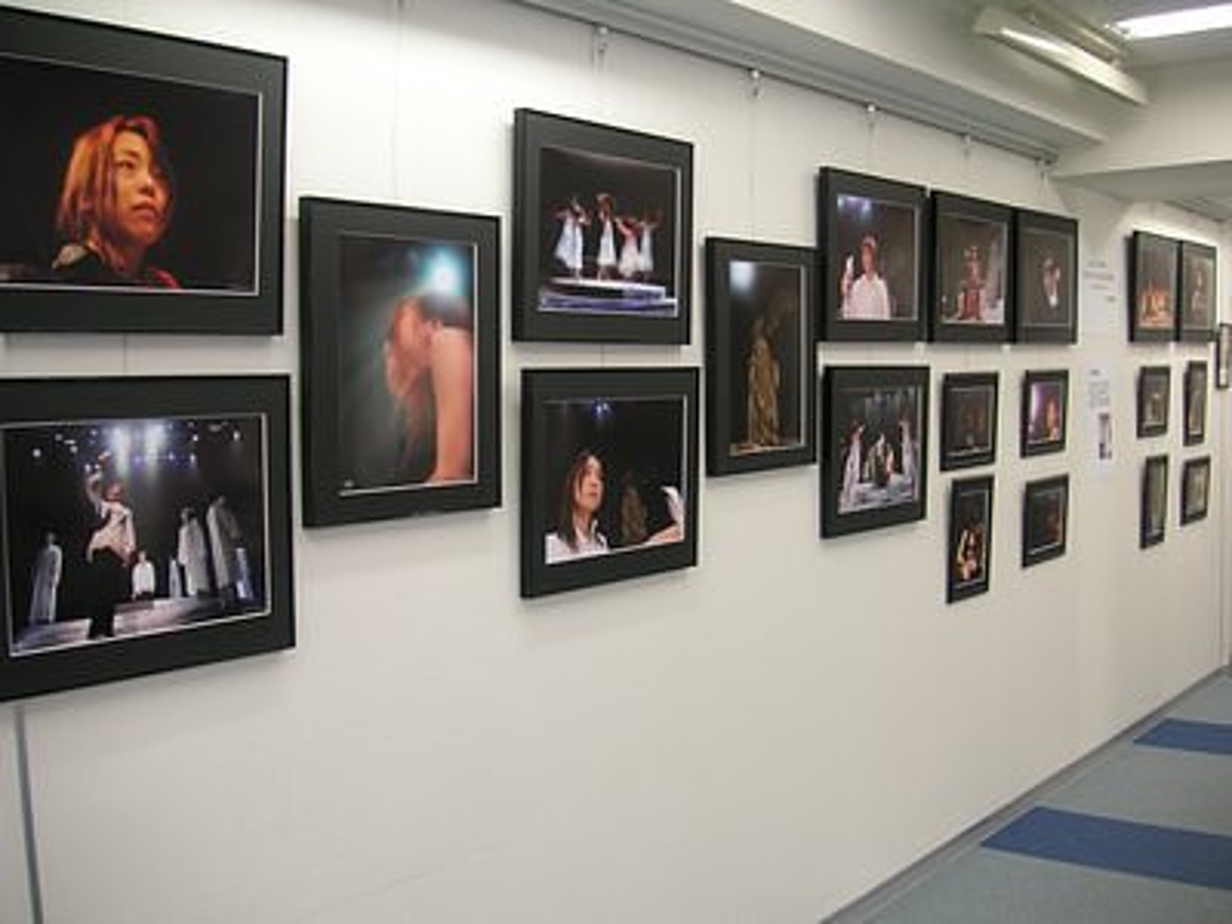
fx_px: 1317
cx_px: 616
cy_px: 462
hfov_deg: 50.1
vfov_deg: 38.7
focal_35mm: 37
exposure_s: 1/45
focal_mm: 6.1
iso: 50
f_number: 2.8
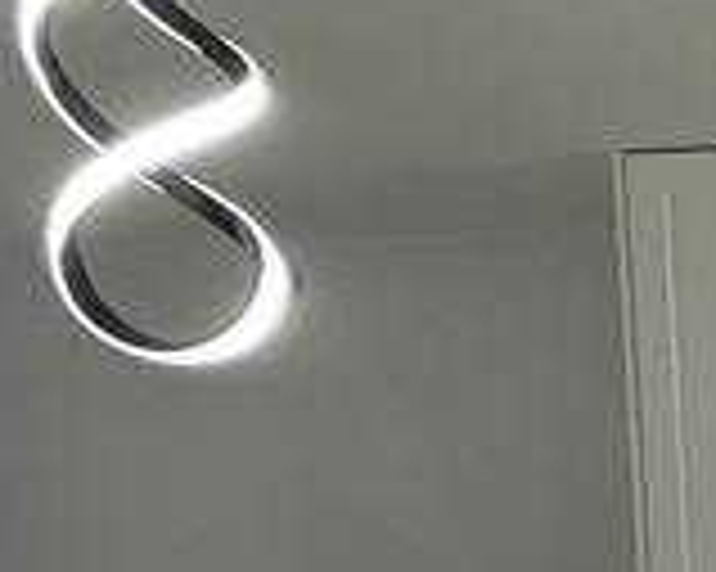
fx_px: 1864
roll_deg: +1.6
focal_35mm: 88
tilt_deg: -1.8
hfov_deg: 14.1
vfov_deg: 16.8
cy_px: 662
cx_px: 1756
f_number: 2.2
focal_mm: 2.22
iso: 64
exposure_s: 1/120
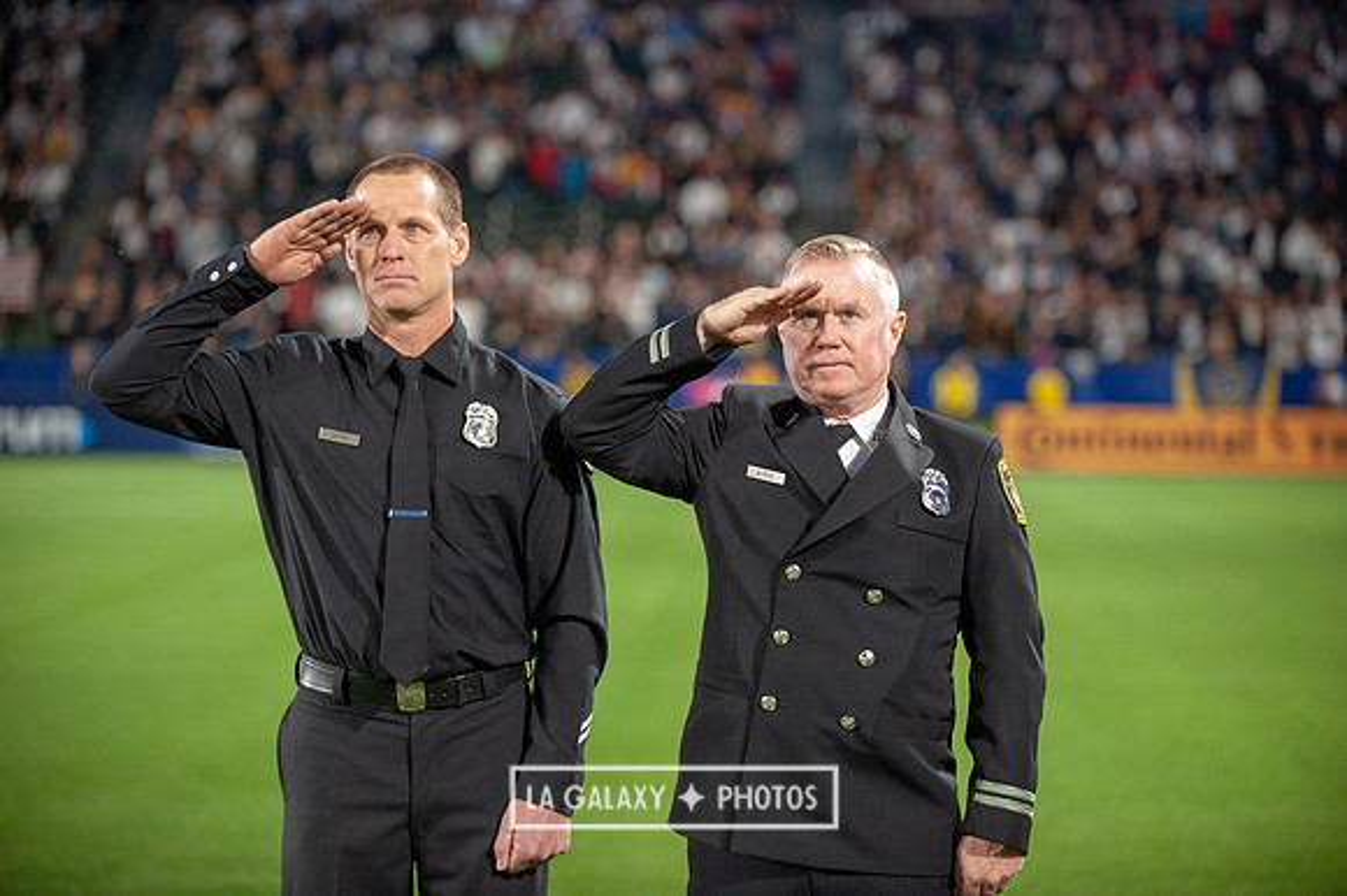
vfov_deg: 11.8
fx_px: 4338
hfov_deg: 17.7
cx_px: 674
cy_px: 448
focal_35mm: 116
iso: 1600
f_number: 2.8
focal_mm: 116
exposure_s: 1/500
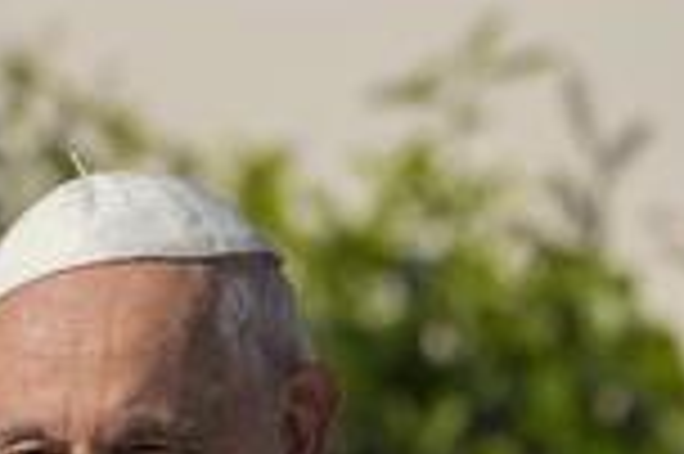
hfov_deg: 1.3
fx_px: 31297
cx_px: 238
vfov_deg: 0.8
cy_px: 726
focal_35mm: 1649
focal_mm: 327
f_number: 6.3
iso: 500
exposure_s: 1/2000
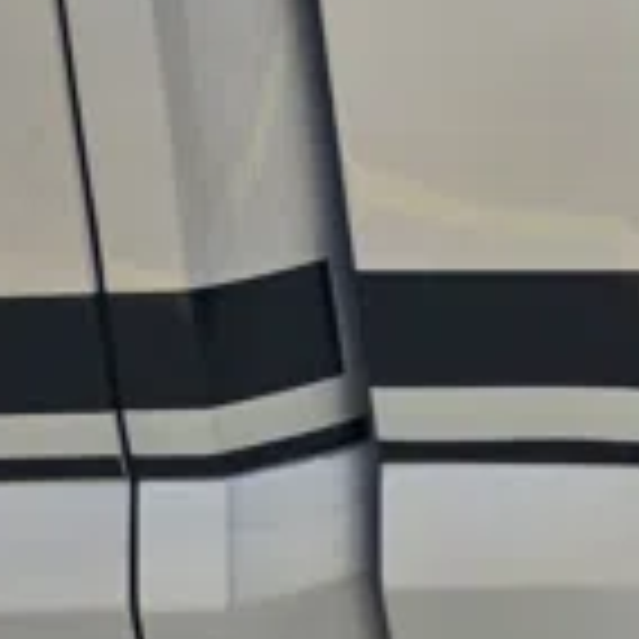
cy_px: -126
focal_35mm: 147
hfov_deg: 9.6
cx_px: 1809
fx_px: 3070
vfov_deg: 11.6
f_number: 1.7
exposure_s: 1/1300
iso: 16
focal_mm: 6.3
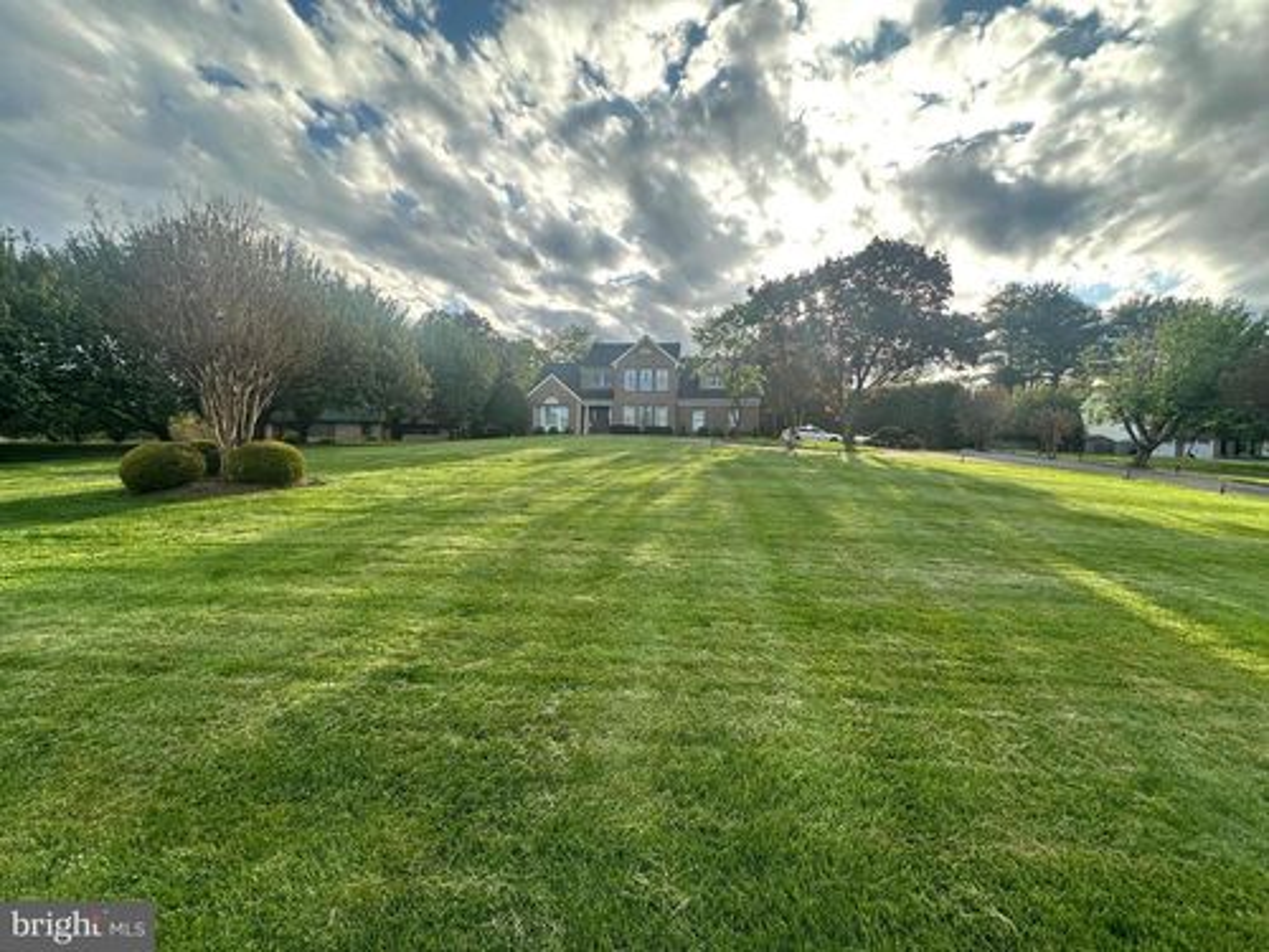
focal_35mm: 14
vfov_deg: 85.7
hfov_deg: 102.1
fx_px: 513
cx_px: 634
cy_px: 476
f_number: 2.2
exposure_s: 1/487
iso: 40
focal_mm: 2.22
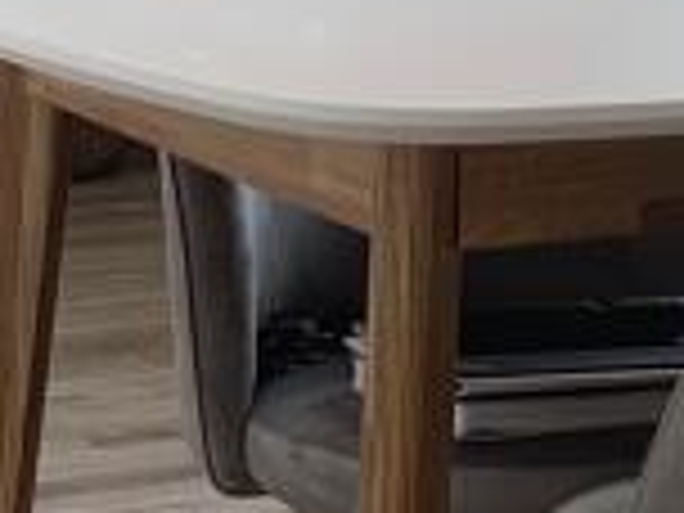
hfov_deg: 11.3
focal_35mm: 175
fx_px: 3458
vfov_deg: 8.4
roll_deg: -2.1
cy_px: -63
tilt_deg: -5.5
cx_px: 288
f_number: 1.8
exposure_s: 1/100
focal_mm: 4.25
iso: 32
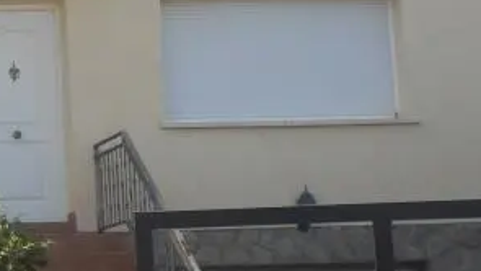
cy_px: 73
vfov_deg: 7.6
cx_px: -188
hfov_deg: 13.0
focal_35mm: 159
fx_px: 2028
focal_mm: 7.4
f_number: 4
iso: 80
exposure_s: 1/400
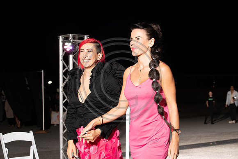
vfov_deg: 19.4
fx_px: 462
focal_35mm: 70
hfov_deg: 28.9
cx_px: 119
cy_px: 80
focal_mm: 70
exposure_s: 1/200
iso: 1000
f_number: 6.3
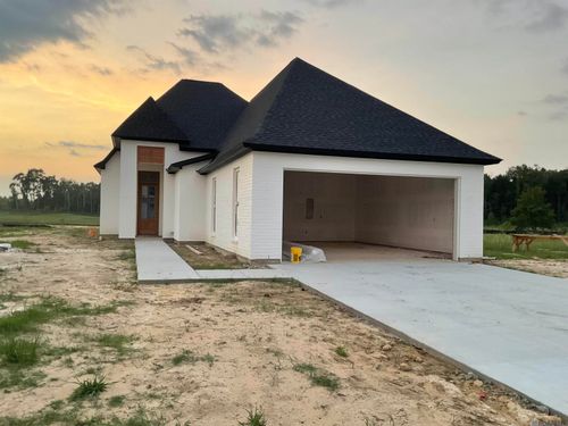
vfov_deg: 48.2
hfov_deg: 61.7
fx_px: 476
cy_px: 213
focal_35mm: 29
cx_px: 284
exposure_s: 1/60
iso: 64
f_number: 1.8
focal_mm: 3
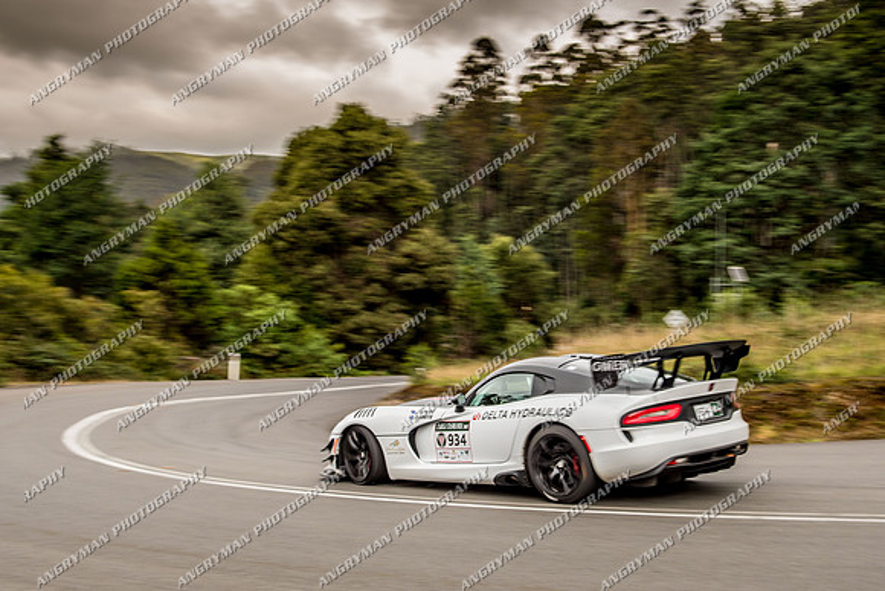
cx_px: 464
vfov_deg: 30.5
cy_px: 310
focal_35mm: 44
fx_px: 1083
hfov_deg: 44.4
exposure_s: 1/100
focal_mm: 28
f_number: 6.3
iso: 80
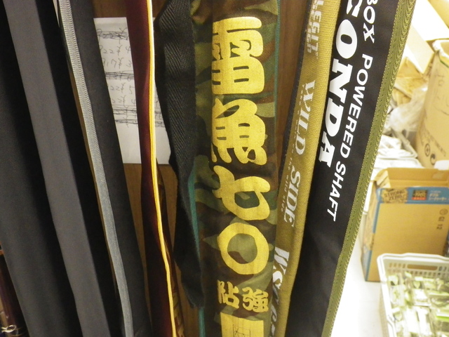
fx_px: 441
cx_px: 224
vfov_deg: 41.8
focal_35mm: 34
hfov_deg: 54.0
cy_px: 168
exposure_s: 1/30
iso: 800
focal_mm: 6.1
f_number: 3.8
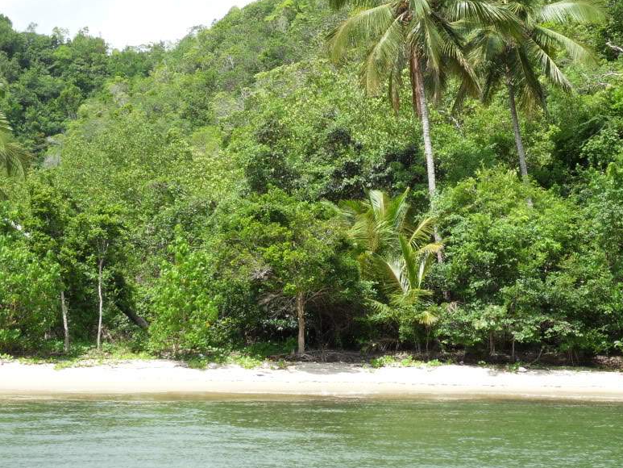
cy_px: 201
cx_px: 386
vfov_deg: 14.0
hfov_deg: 18.5
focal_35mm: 106
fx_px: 1908
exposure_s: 1/250
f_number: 5.3
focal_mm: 14
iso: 80
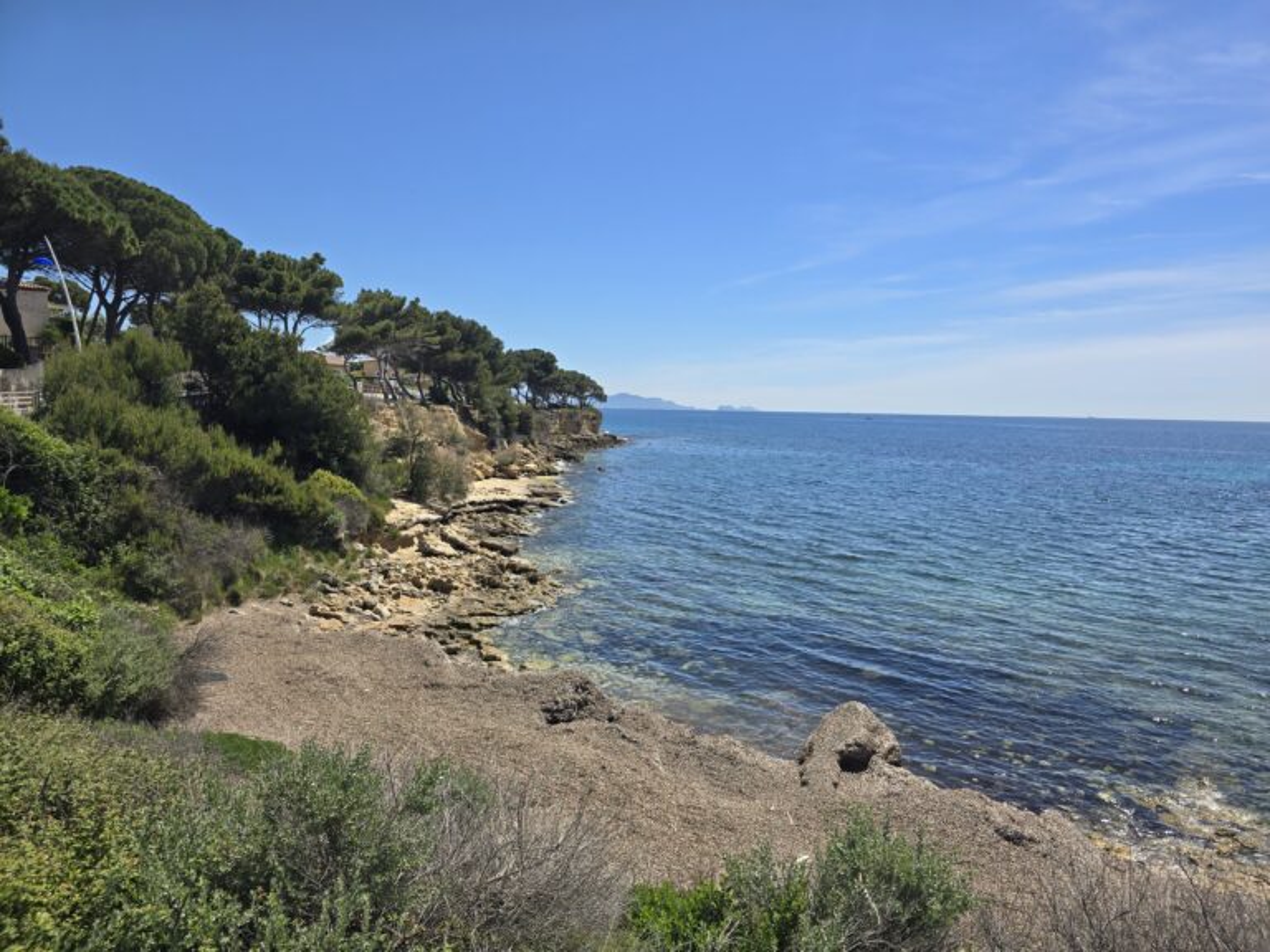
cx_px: 635
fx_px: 844
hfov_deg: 73.9
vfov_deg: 58.9
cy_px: 476
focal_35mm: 23
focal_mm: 6.3
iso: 12
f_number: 1.7
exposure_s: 1/1011
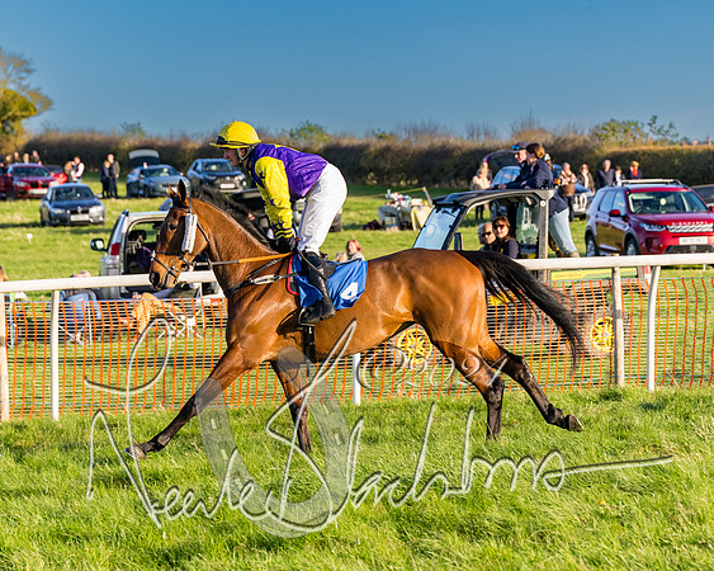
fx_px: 3062
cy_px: 283
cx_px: 331
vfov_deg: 10.6
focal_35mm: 145
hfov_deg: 13.3
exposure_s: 1/1600
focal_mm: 79
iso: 400
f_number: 3.5
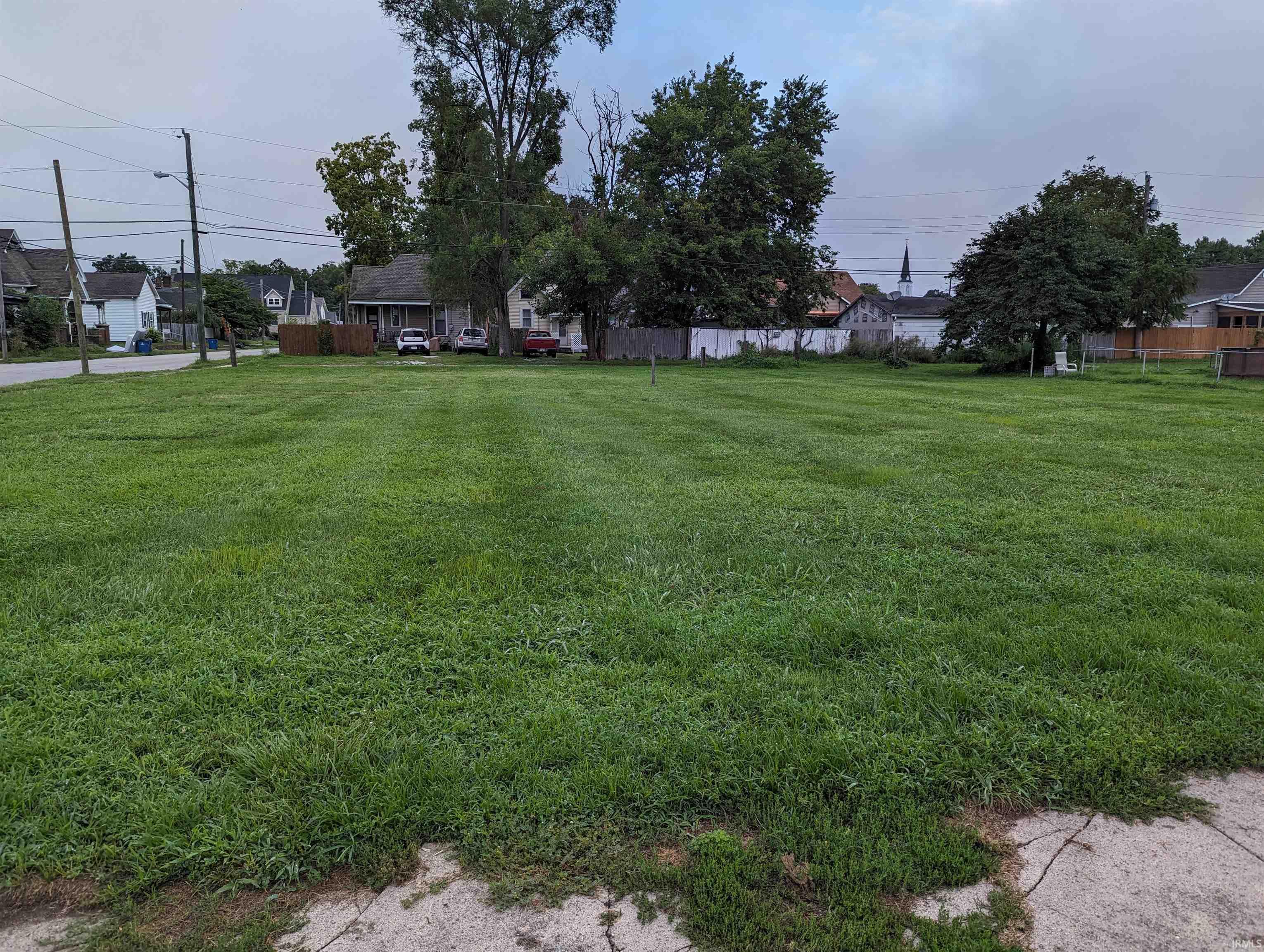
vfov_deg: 56.9
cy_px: 476
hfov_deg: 71.5
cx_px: 632
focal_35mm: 24
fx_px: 878
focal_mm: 6.81
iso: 30
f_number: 1.85
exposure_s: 1/231
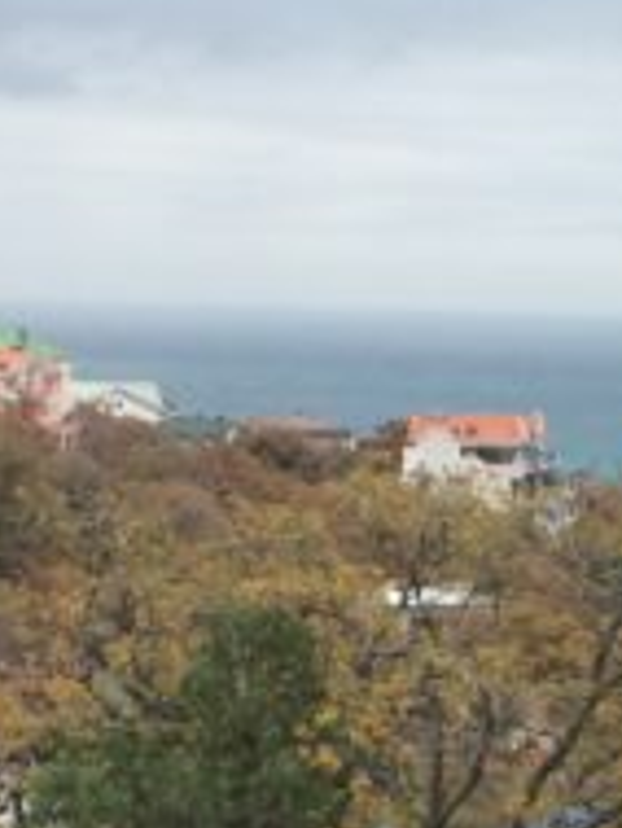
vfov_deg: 16.6
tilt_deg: -7.9
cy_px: 626
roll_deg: -0.1
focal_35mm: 118
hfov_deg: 12.3
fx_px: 2824
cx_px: 758
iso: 32
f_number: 2.2
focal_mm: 4.15
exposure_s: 1/33
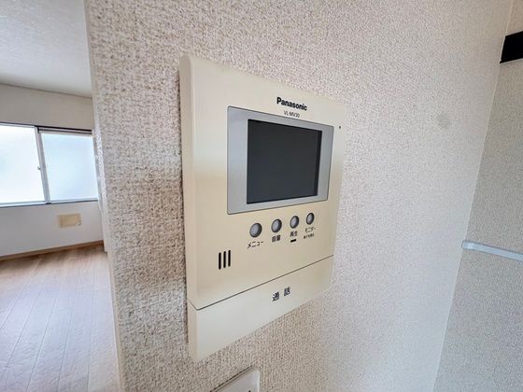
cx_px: 262
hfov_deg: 102.1
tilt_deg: -9.4
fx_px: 212
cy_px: 196
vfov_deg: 85.7
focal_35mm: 14
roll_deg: -1.9
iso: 250
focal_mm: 2.22
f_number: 2.2
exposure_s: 1/87
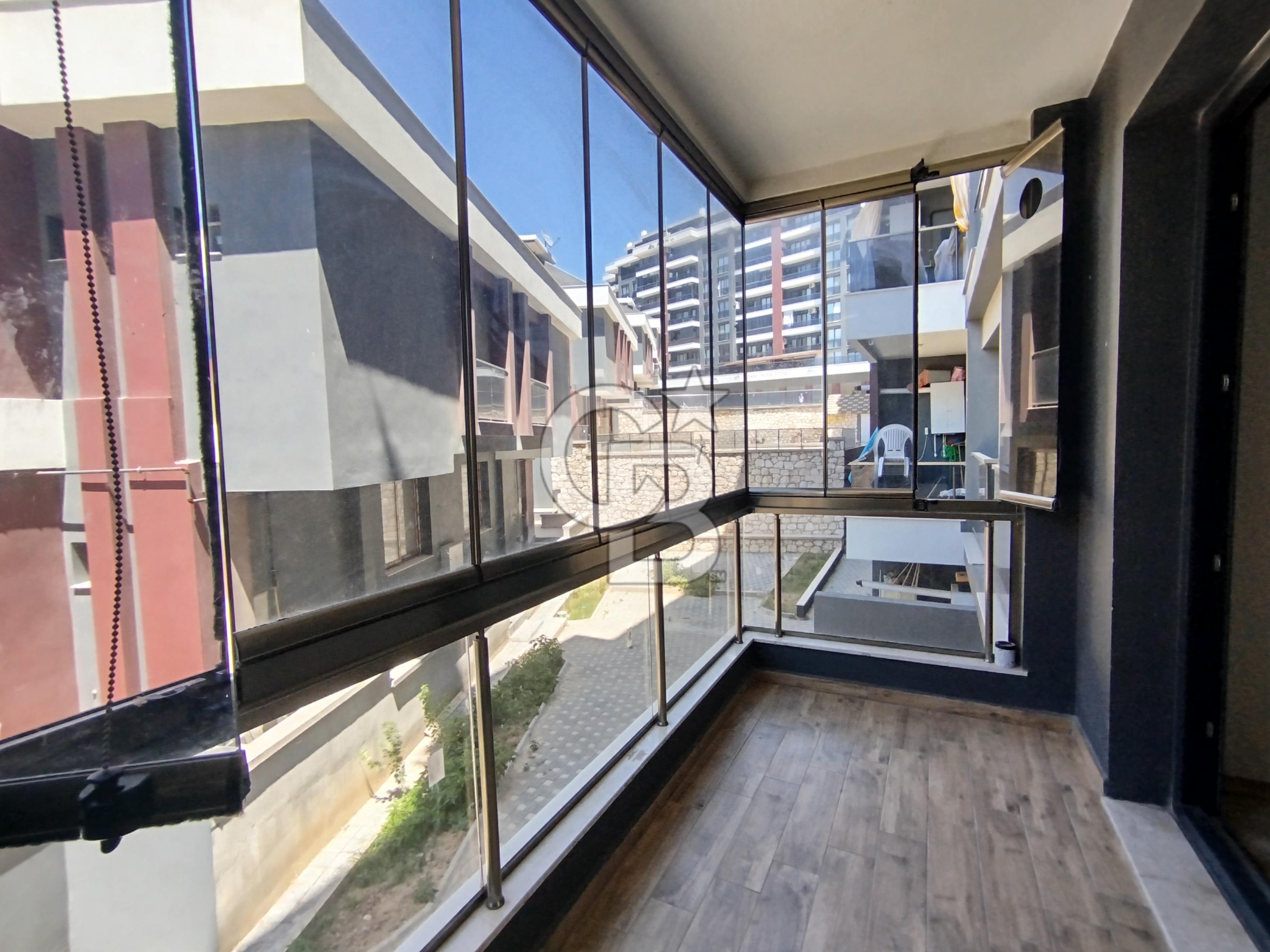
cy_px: 476
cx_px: 635
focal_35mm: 15
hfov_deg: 98.2
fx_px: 550
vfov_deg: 81.7
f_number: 2.2
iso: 50
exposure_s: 1/208
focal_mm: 1.65
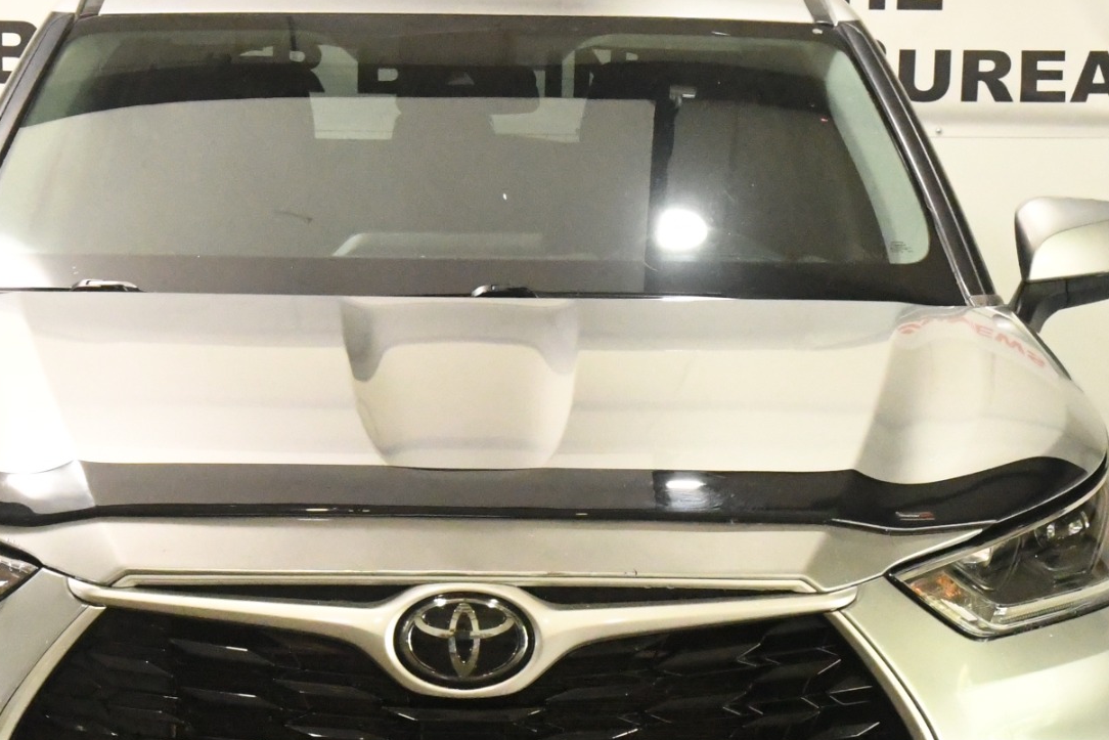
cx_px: 437
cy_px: 571
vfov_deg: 11.0
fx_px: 3820
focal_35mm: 124
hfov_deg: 16.5
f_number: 9
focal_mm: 35
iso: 10000
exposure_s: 1/200
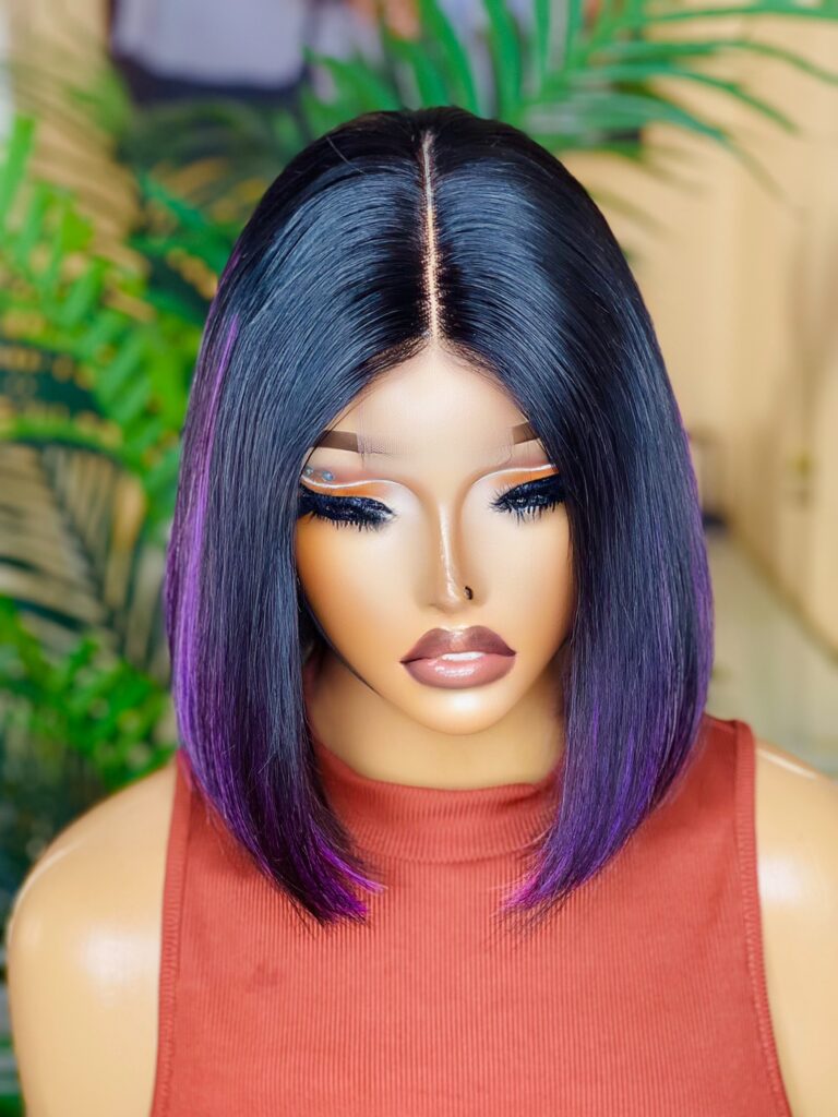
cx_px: 419
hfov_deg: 22.9
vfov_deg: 30.3
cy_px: 558
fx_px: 2066
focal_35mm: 64
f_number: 2.2
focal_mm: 7.5
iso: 160
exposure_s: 1/120
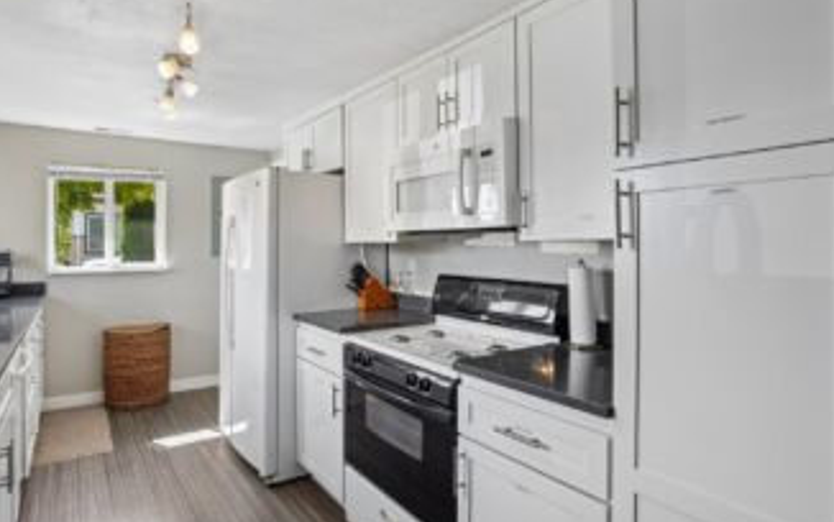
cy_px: 242
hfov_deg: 84.8
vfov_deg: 59.6
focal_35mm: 20
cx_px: 379
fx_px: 455
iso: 400
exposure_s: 1/30
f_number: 8
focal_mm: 16
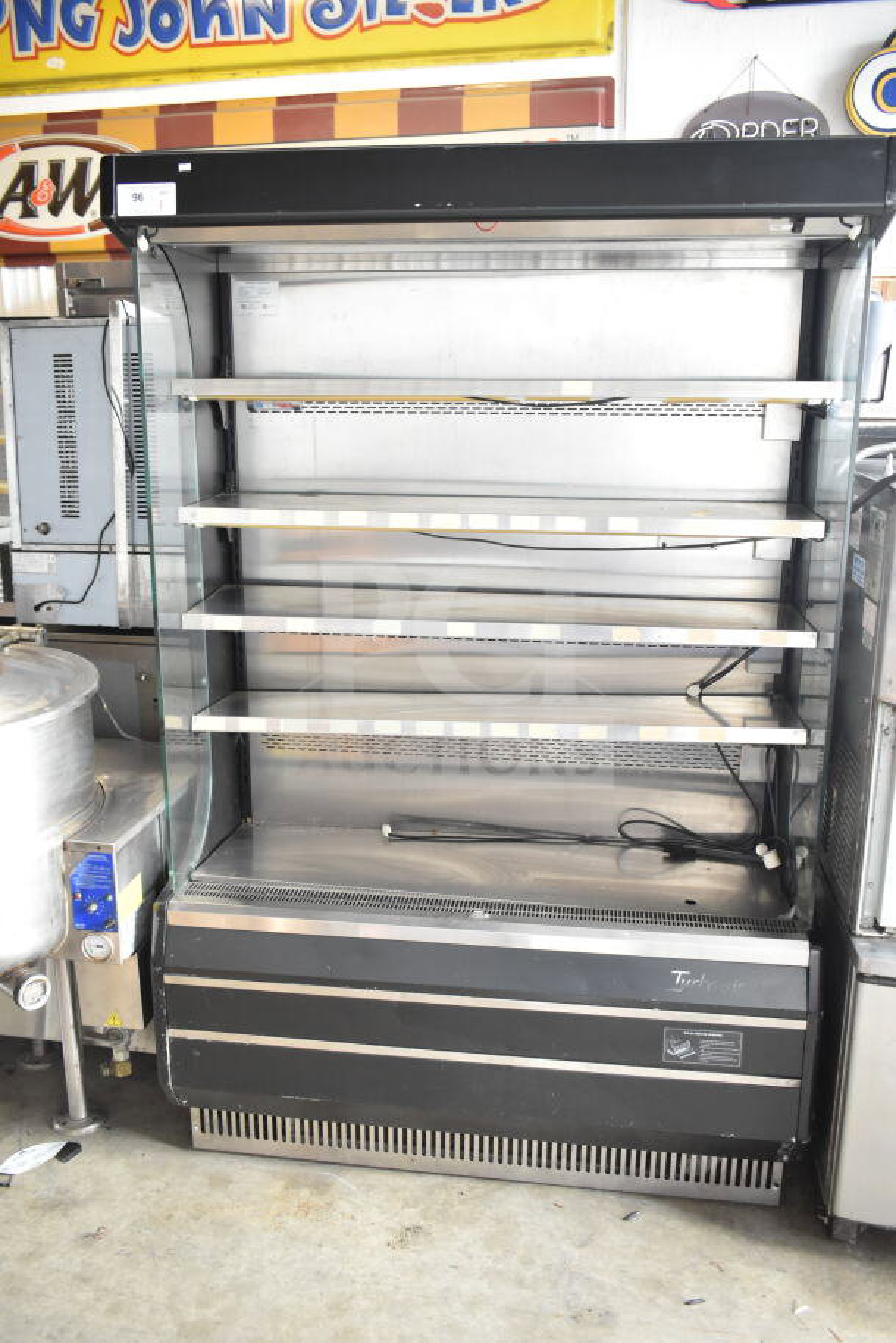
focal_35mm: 30
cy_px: 672
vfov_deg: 61.9
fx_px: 1119
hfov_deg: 43.6
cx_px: 448
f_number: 4.5
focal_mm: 20
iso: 1600
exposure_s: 1/80
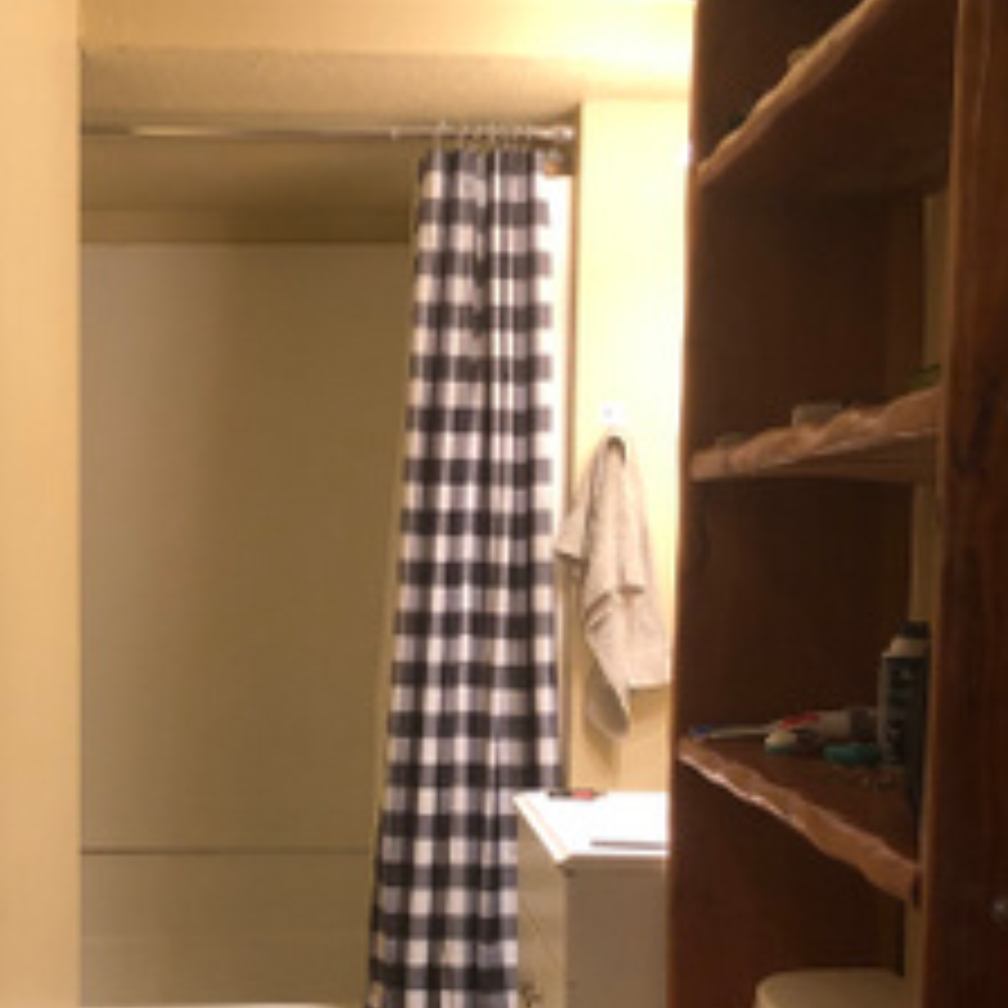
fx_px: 1746
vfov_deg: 31.9
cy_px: 684
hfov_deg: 32.1
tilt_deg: -4.5
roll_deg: +0.4
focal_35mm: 53
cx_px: 382
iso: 80
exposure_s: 1/15
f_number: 1.8
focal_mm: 3.99
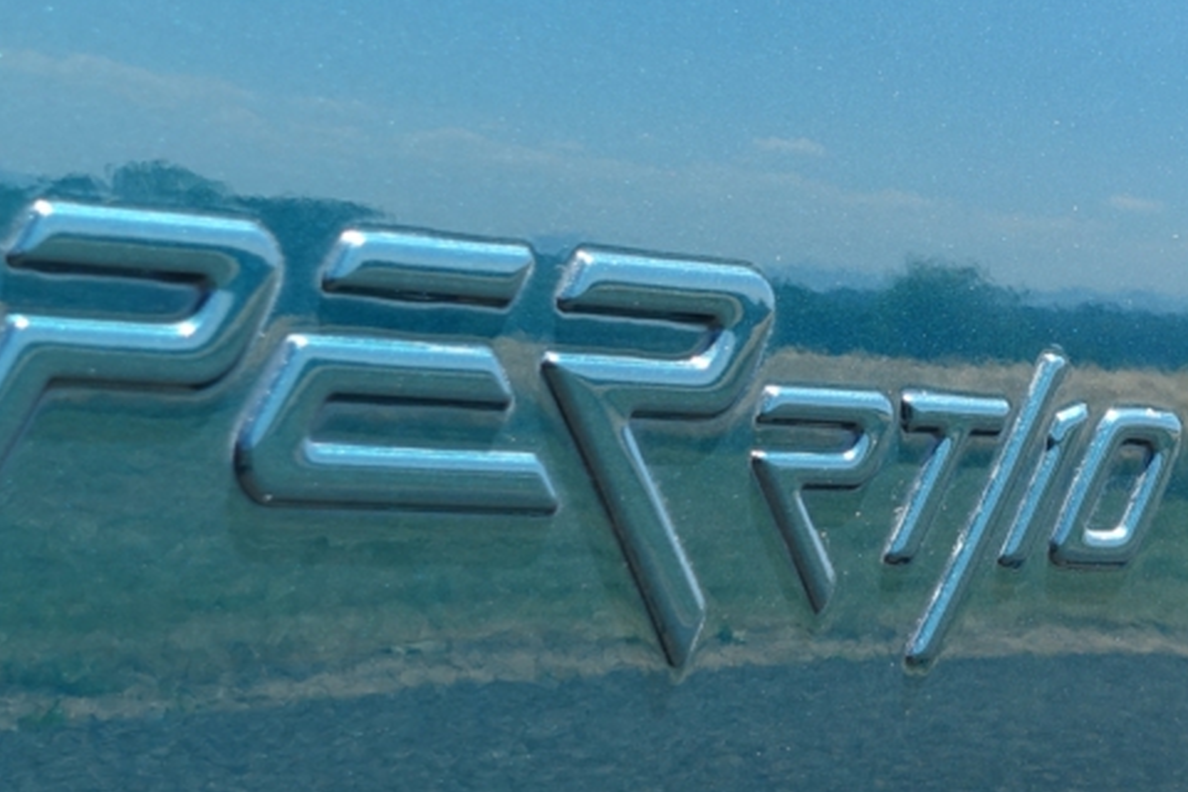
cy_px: 574
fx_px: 4785
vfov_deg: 9.4
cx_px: 988
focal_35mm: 145
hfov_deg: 14.1
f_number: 4
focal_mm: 15.94
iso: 125
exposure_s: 1/250
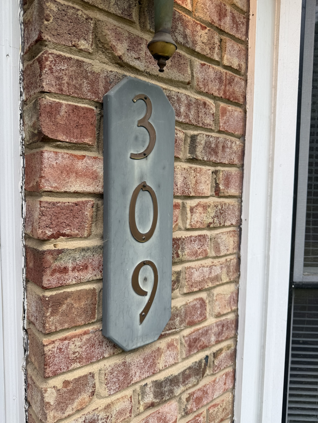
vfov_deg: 71.6
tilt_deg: -3.4
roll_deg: -1.8
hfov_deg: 56.8
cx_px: 159
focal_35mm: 24
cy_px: 212
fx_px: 294
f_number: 1.78
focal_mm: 6.76
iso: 64
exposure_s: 1/223
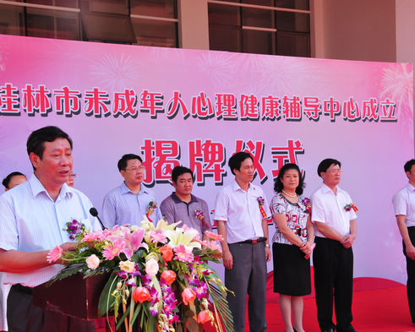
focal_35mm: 55
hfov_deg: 34.1
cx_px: 172
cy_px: 166
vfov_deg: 27.6
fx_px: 676
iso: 800
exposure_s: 1/320
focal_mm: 32
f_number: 9
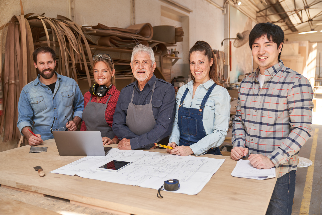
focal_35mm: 34
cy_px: 108
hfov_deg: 55.8
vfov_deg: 38.9
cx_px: 161
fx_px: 304
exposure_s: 1/100
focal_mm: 34
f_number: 3.2
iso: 200
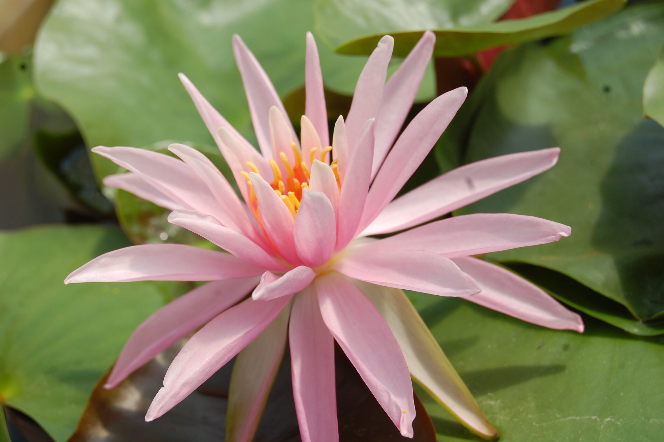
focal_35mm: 82
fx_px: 1520
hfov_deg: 24.6
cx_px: 332
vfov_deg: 16.5
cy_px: 221
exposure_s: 1/320
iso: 200
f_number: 9
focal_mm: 55
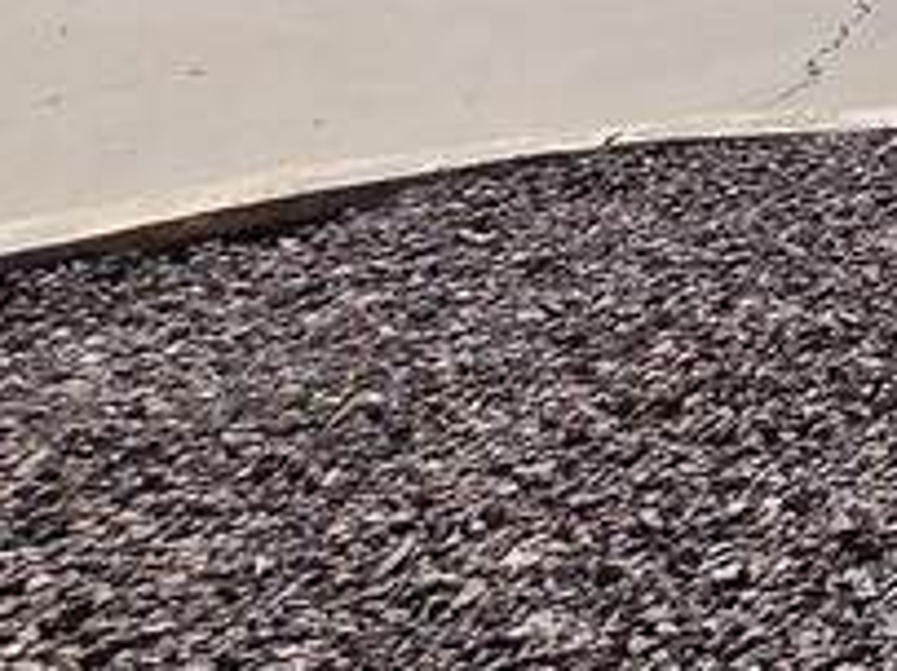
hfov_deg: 13.2
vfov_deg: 15.4
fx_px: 2124
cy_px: -552
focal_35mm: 82
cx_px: 2399
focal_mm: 2.2
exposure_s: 1/4326
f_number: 2.2
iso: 50
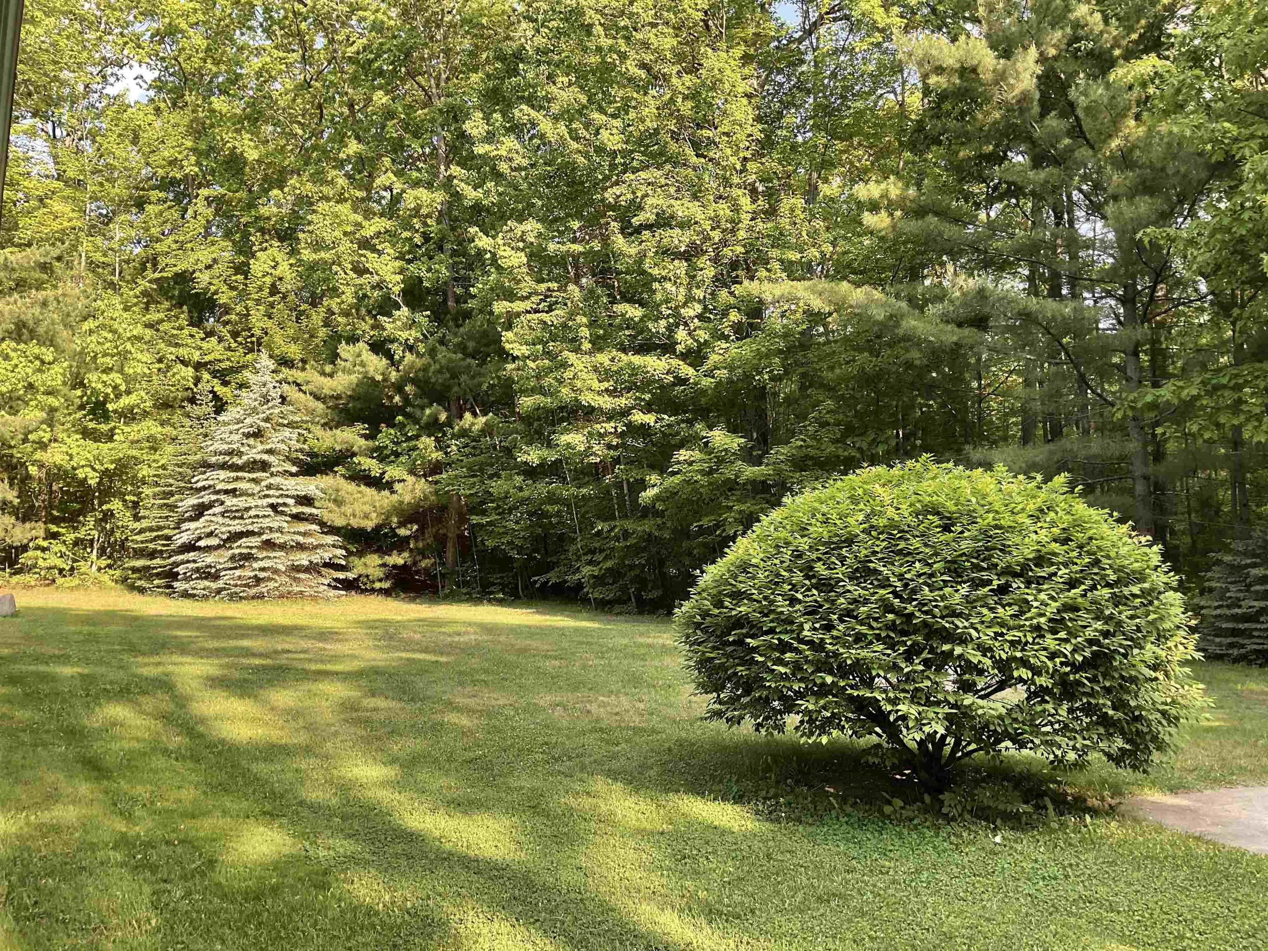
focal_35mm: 29
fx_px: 1062
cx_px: 634
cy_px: 476
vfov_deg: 48.2
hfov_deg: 61.7
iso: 16
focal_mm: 3
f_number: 1.8
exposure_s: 1/142
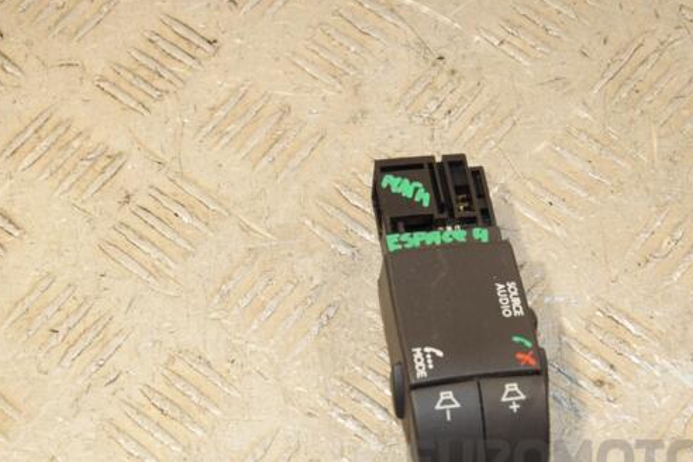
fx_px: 2040
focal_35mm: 106
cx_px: 380
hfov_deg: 19.3
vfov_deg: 12.9
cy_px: 273
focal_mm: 58
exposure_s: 1/200
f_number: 7.1
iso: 800
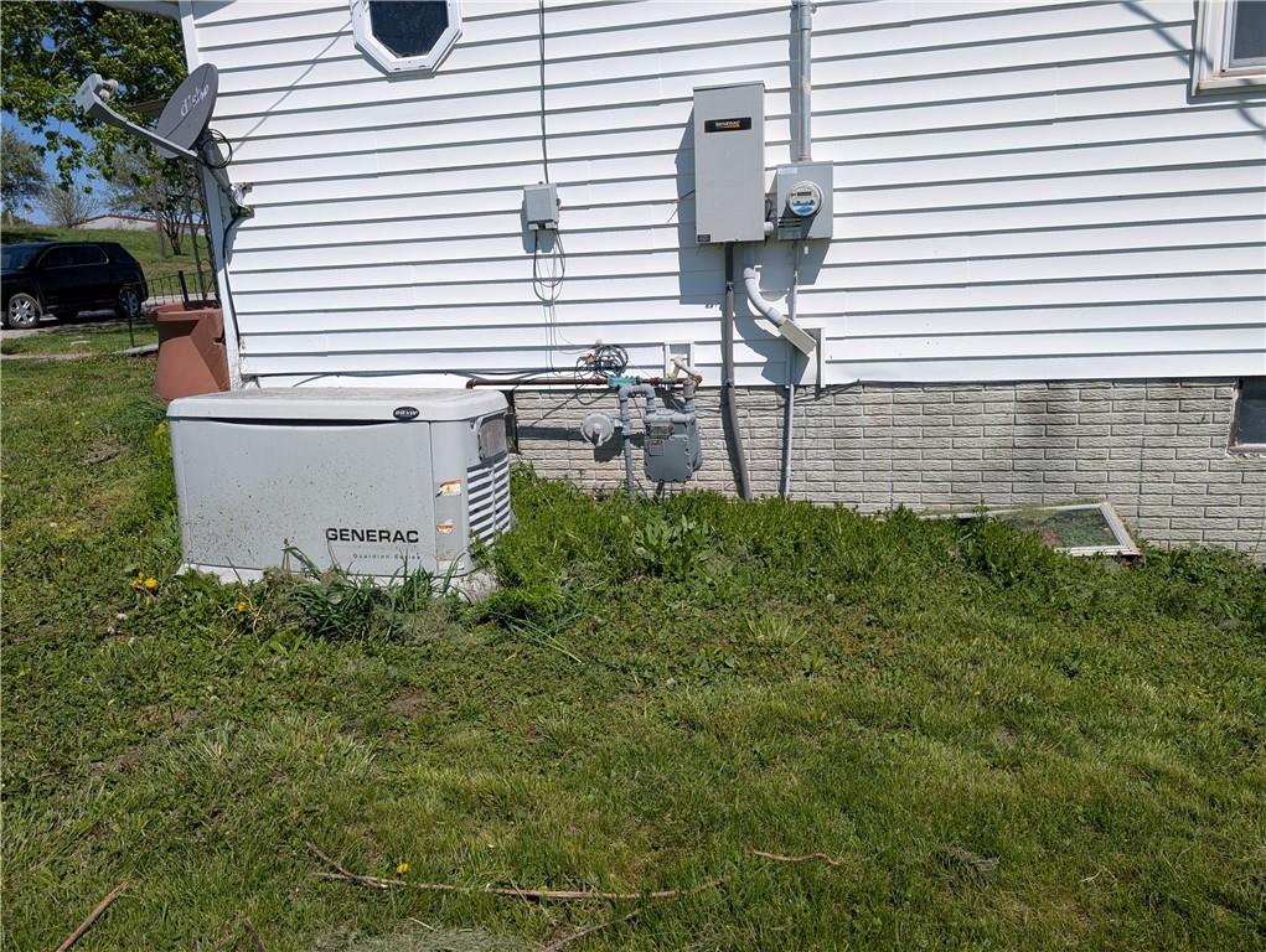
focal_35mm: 24
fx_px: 879
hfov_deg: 71.5
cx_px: 633
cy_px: 476
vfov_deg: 56.9
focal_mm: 6.9
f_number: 1.68
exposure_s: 1/1764
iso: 22
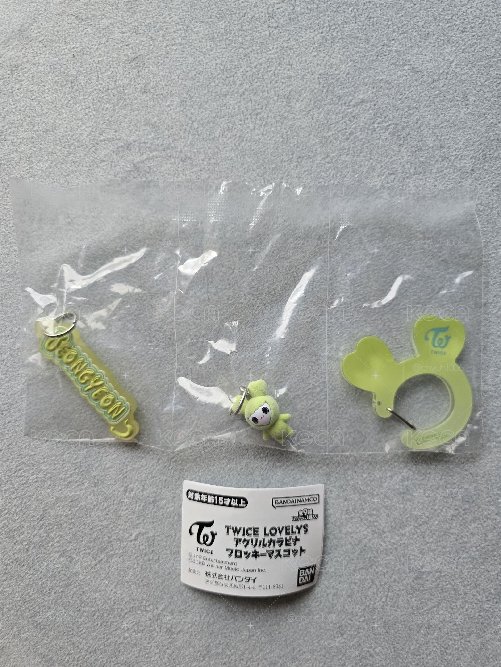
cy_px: 334
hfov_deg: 58.9
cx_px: 250
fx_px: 444
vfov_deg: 73.9
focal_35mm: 23
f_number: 1.7
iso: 400
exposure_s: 1/120
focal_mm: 6.3
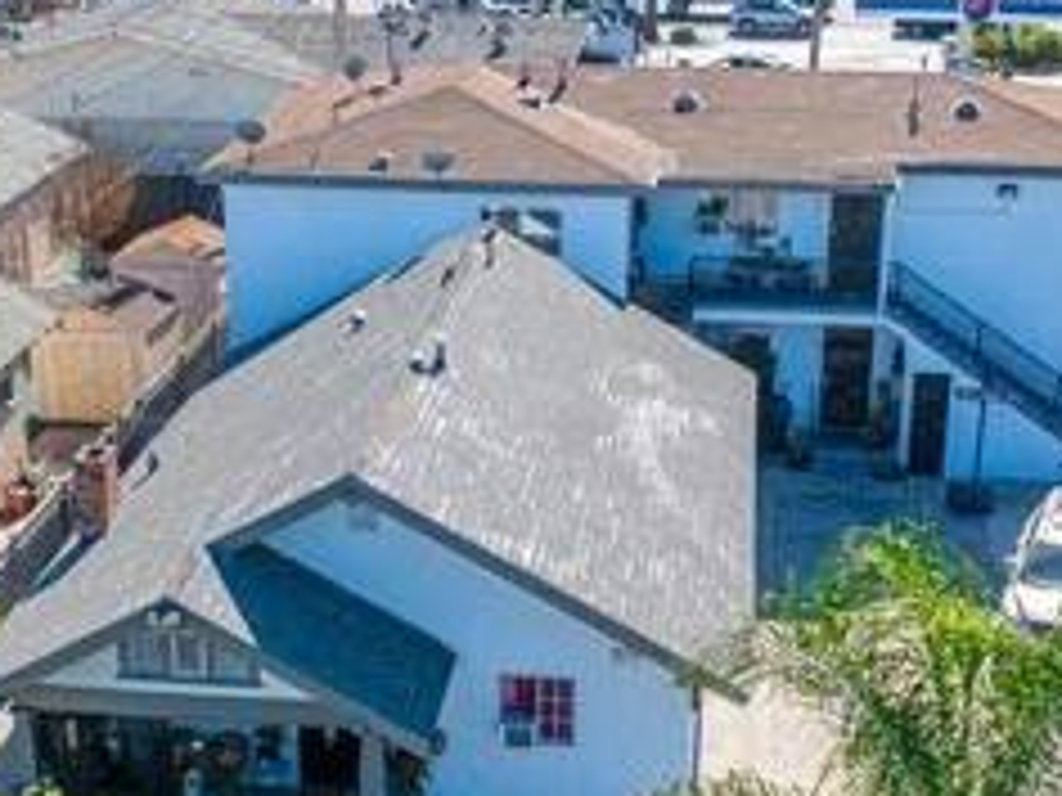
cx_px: 513
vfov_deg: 22.5
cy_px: 542
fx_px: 1994
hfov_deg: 29.8
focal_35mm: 65
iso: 160
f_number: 2.8
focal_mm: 12.29
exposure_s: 1/2500
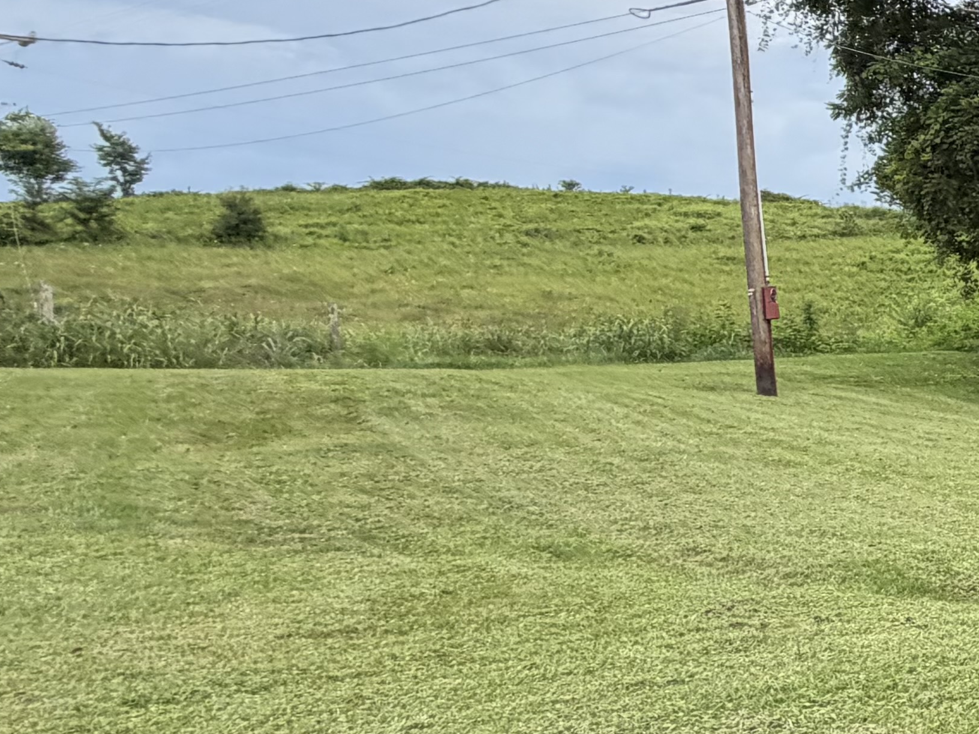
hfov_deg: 25.0
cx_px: 1600
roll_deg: +3.6
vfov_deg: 29.6
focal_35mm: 49
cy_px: 308
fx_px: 1386
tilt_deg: +3.0
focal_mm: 2.22
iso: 40
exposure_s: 1/694
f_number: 2.2
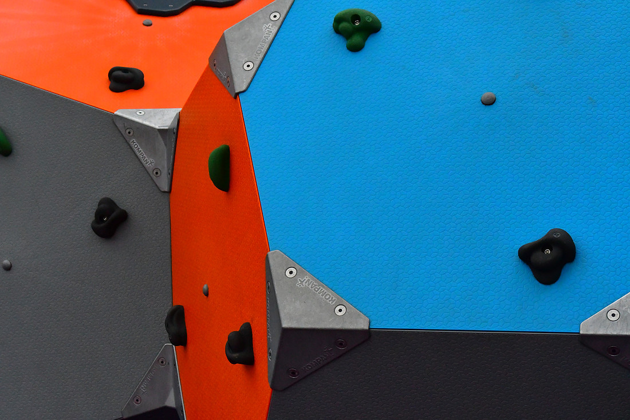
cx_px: 315
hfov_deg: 24.8
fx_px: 1435
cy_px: 210
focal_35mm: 82
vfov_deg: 16.7
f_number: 11
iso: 6400
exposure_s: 1/100
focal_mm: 55
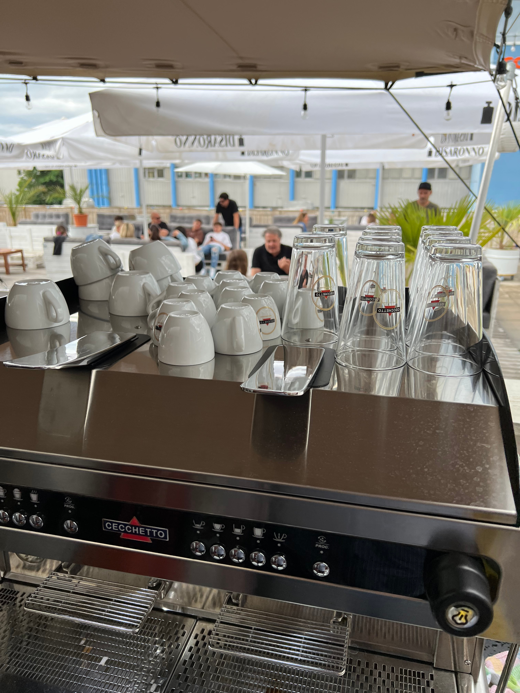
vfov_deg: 67.3
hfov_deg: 53.1
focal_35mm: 26
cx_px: 260
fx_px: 521
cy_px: 346
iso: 50
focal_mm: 5.7
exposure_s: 1/743
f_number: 1.5
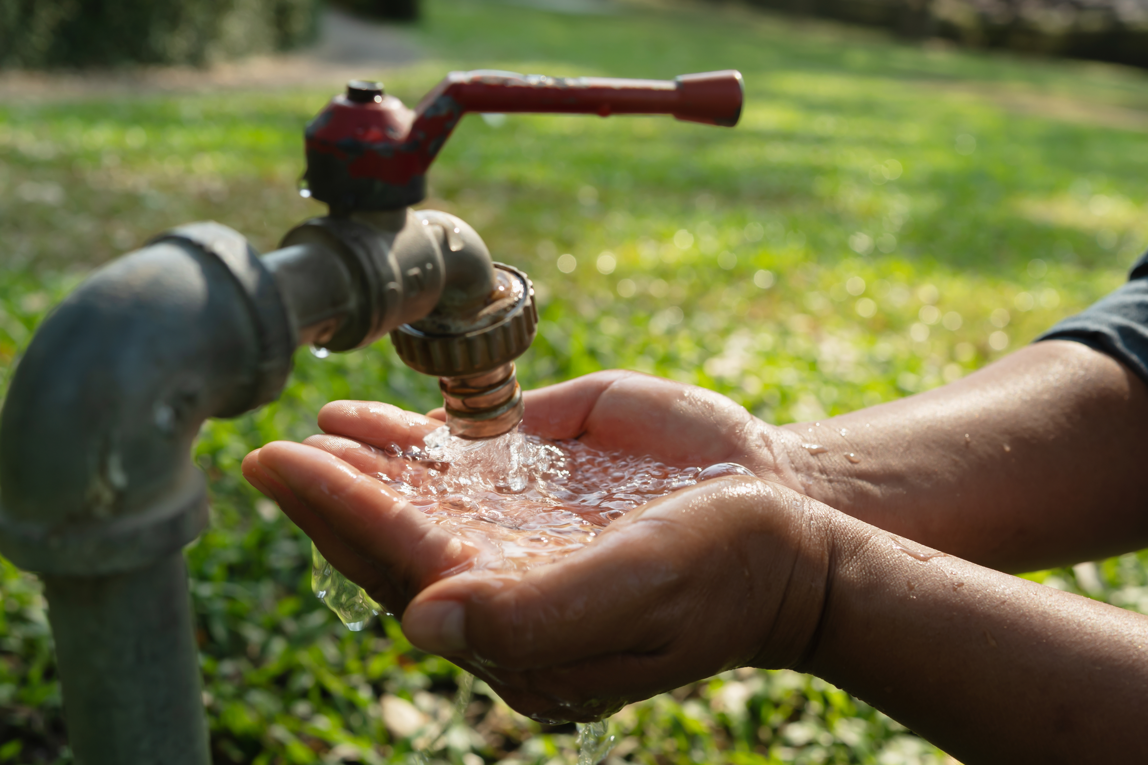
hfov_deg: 54.4
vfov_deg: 37.9
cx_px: 574
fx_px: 1116
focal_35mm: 35
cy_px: 382
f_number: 5.6
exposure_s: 1/250
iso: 100
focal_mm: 35
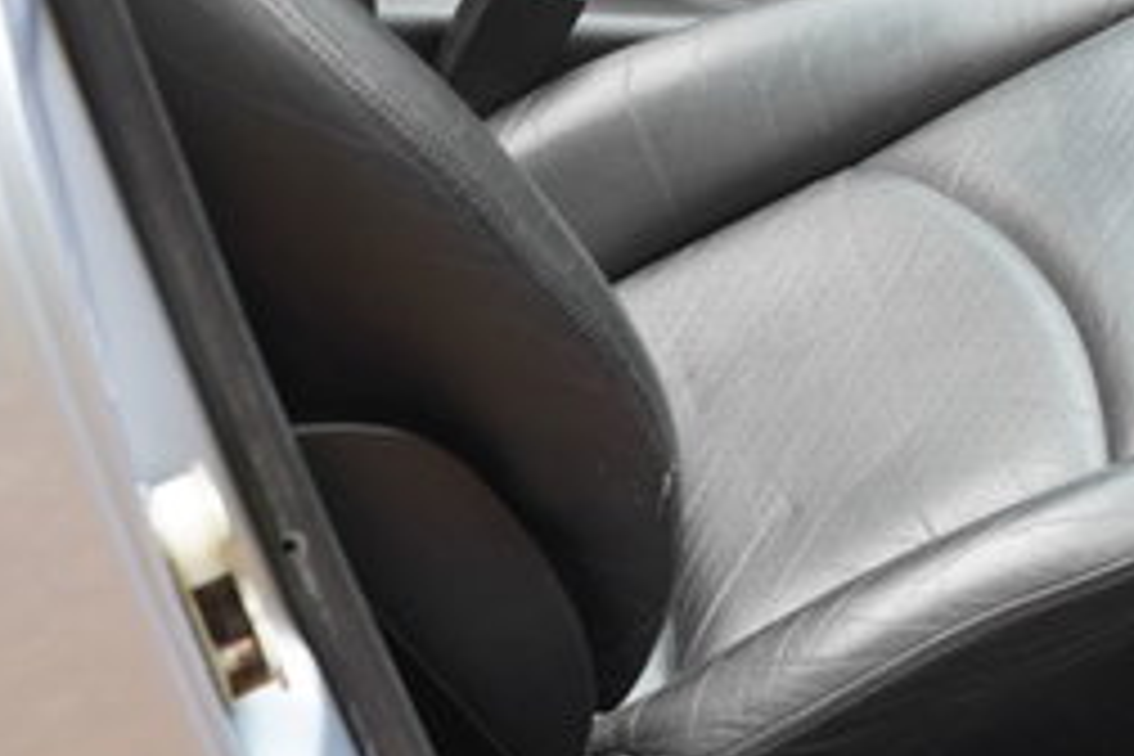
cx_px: 1280
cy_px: -306
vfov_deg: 10.7
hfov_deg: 15.9
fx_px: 3937
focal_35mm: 125
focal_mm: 41
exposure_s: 1/50
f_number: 8
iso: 640
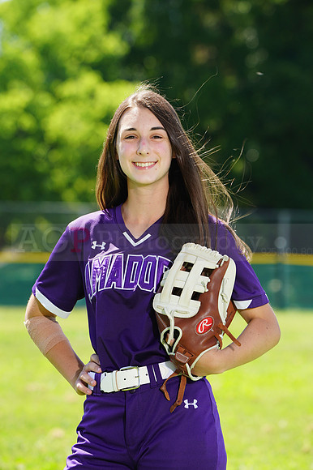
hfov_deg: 4.7
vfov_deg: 7.1
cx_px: 156
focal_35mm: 291
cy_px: 235
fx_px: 3799
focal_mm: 291
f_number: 10
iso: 200
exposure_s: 1/160
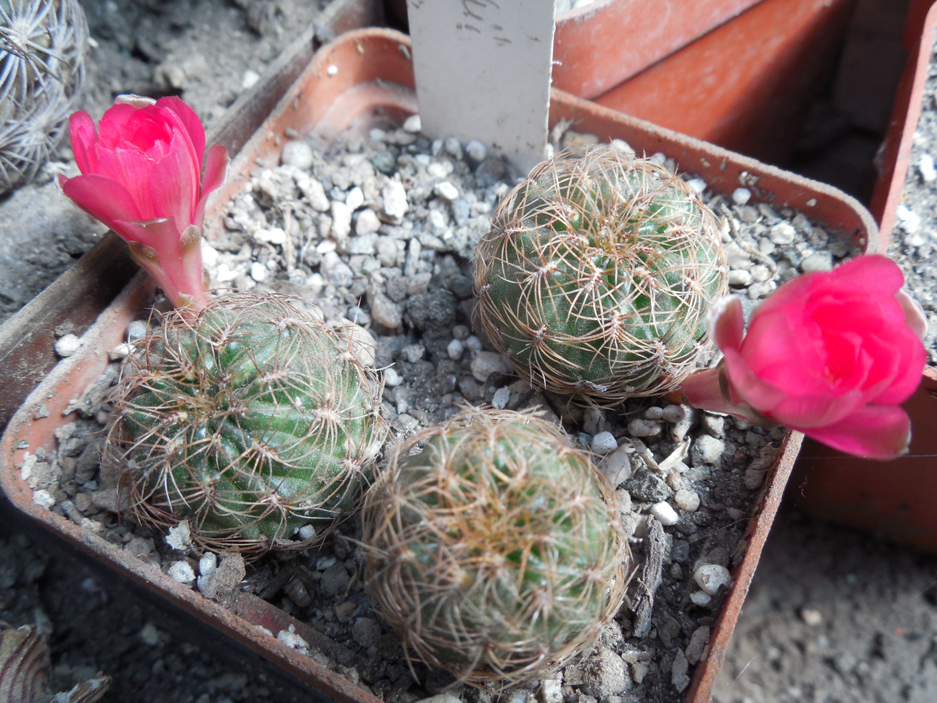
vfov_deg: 45.4
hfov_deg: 58.4
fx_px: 839
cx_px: 468
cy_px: 352
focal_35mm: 31
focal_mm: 5.6
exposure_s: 1/125
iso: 125
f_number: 3.6
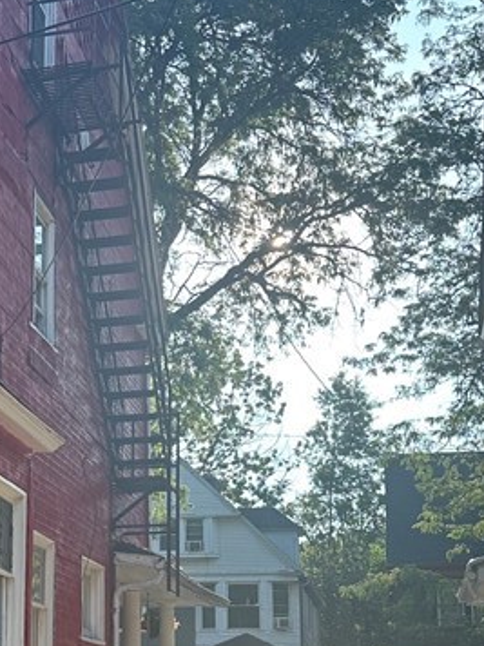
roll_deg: -1.5
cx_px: 16
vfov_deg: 27.6
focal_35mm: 69
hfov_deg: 20.7
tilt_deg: +8.7
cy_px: 524
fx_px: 1286
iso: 80
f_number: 1.78
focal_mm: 6.86
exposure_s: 1/1587
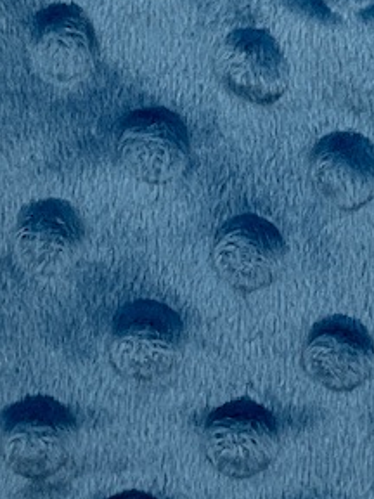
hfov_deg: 11.4
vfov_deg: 14.8
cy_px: -106
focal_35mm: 129
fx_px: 1858
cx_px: 312
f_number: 1.8
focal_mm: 3
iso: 20
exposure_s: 1/183
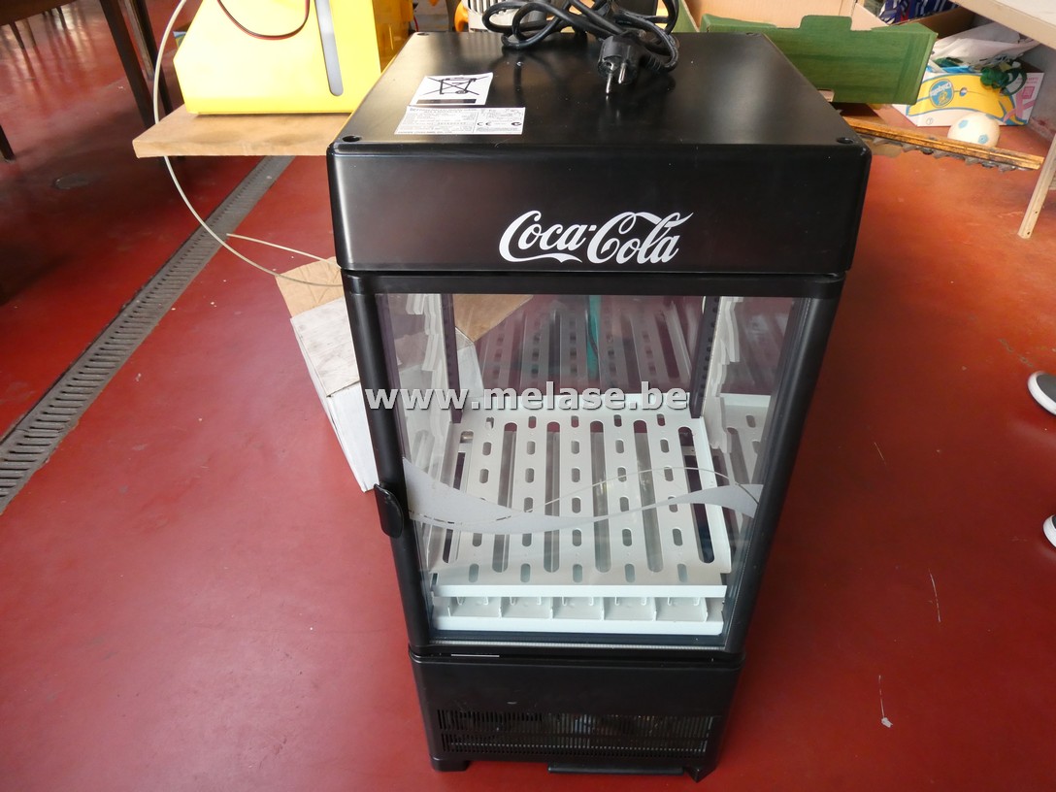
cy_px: 396
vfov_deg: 56.8
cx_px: 528
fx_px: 732
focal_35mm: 24
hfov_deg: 71.6
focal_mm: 4.3
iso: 320
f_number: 3.3
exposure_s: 1/125
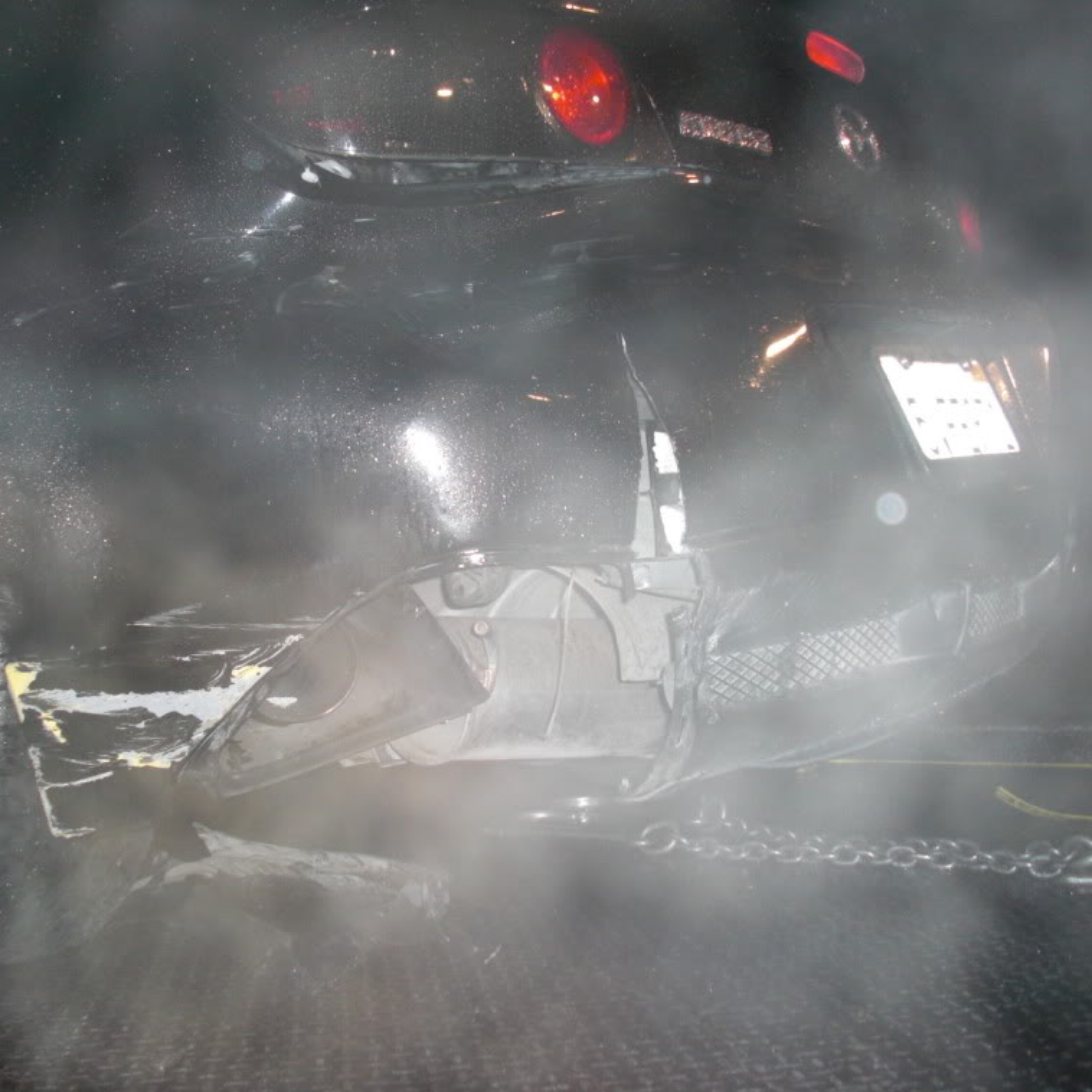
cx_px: 426
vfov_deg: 39.2
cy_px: 552
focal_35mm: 43
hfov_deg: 39.0
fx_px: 1535
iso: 200
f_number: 2.8
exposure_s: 1/60
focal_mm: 6.3
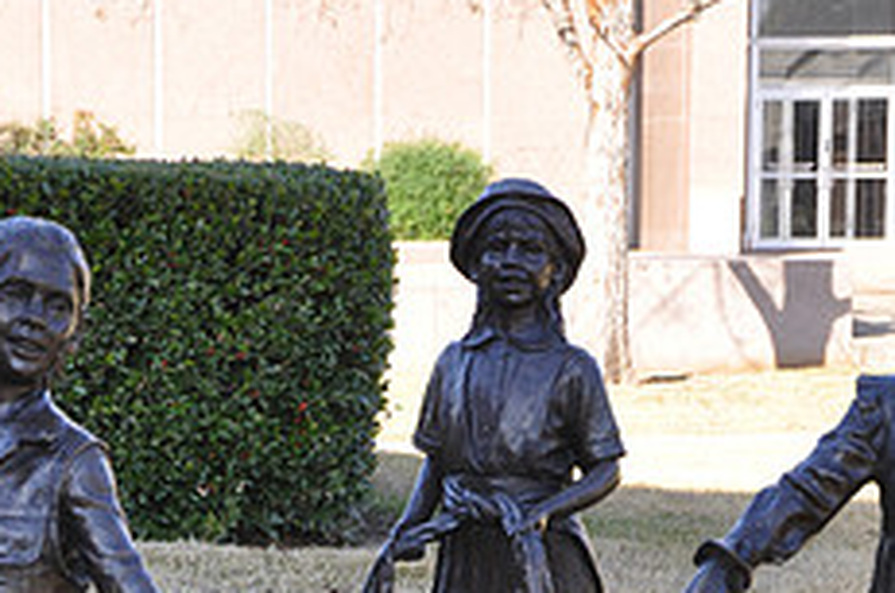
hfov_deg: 10.5
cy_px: 738
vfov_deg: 6.9
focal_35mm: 196
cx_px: 453
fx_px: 4863
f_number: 7.1
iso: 200
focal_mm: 52
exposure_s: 1/50
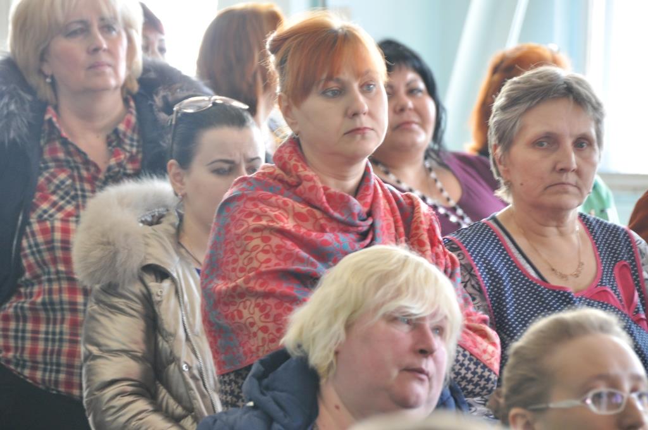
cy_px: 215
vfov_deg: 5.9
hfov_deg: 8.9
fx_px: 4180
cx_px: 324
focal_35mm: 232
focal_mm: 155
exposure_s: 1/30
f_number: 5.6
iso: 640
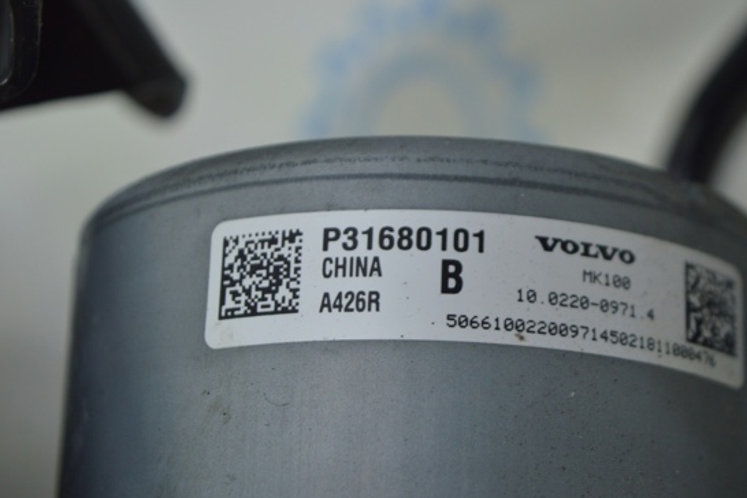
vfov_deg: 14.2
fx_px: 2004
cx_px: 416
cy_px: 250
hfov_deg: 21.1
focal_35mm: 97
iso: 400
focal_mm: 55
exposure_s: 1/50
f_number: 5.6
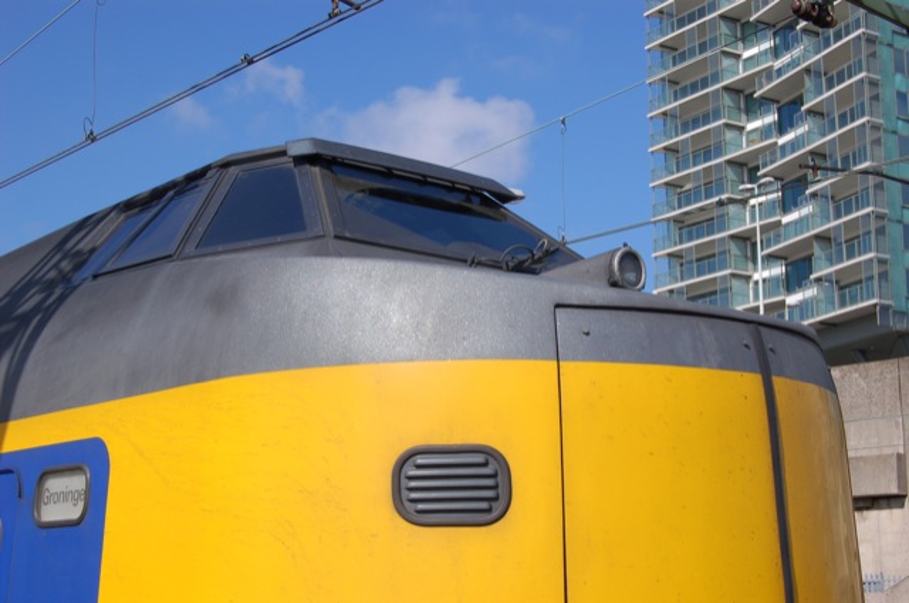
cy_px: 302
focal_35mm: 57
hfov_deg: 35.1
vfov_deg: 23.7
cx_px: 454
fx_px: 1437
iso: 200
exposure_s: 1/320
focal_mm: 38
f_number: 9
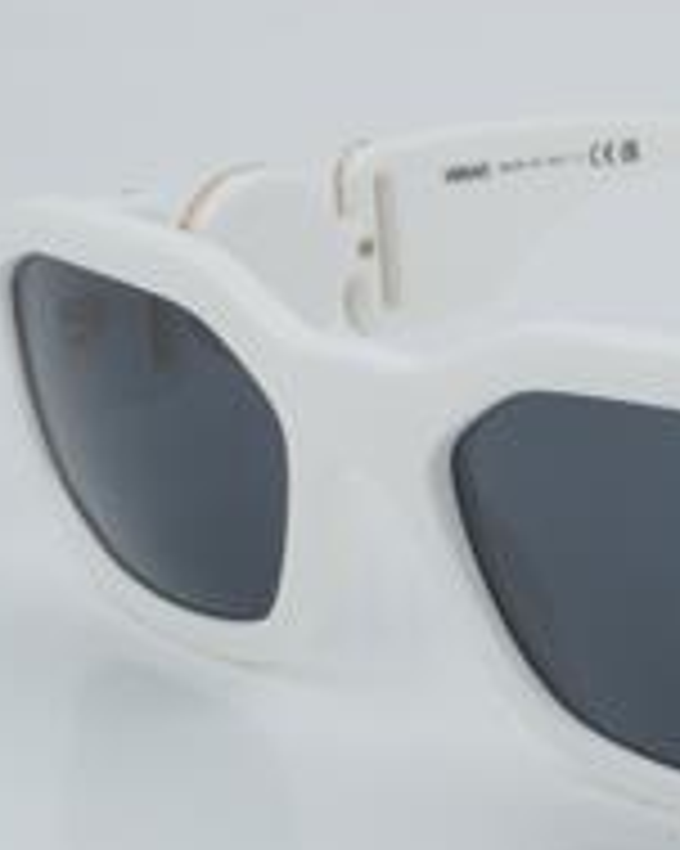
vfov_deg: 12.9
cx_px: 842
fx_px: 3751
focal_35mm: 149
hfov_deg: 10.2
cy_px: 468
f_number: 32
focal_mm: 50
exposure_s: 1/4
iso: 100
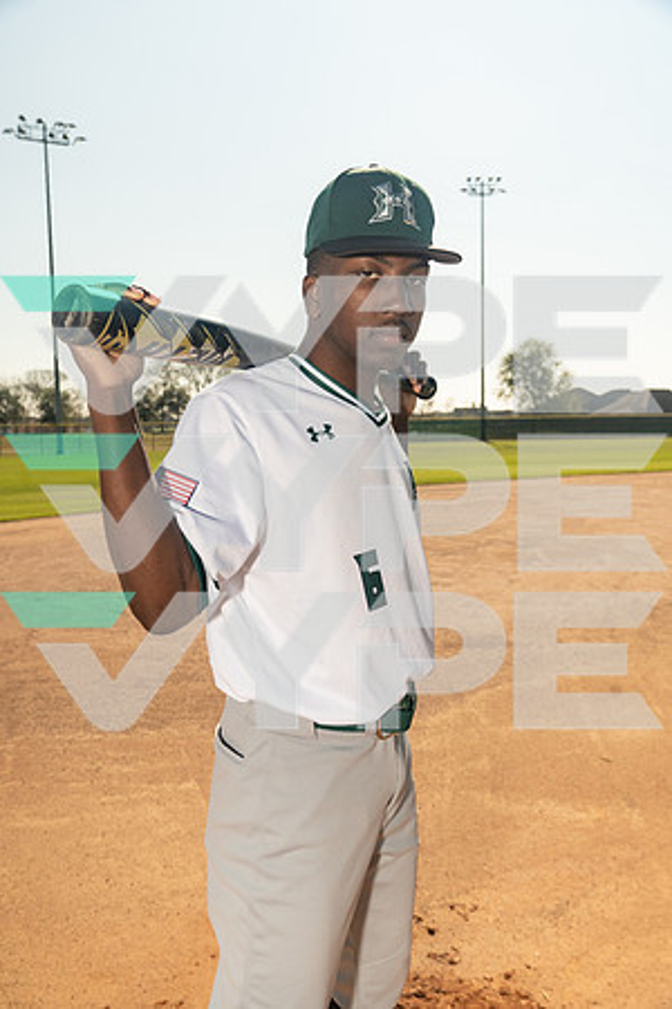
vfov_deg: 58.7
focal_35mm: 32
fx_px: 896
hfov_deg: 41.1
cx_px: 336
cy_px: 504
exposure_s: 1/200
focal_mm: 32
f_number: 7.1
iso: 500
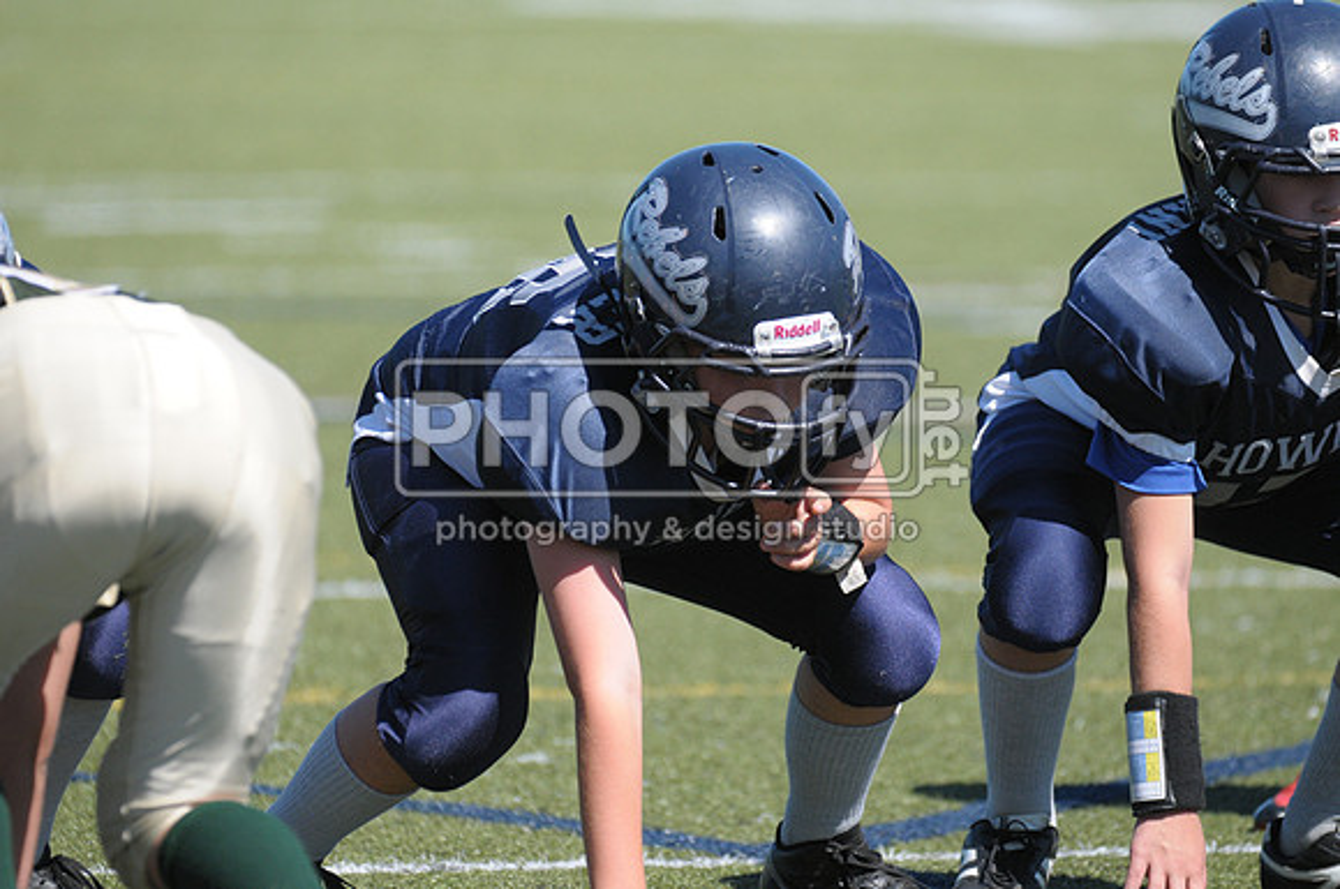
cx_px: 670
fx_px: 16169
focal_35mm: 435
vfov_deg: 3.2
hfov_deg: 4.7
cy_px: 444
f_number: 4
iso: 640
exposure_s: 1/3200
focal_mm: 290
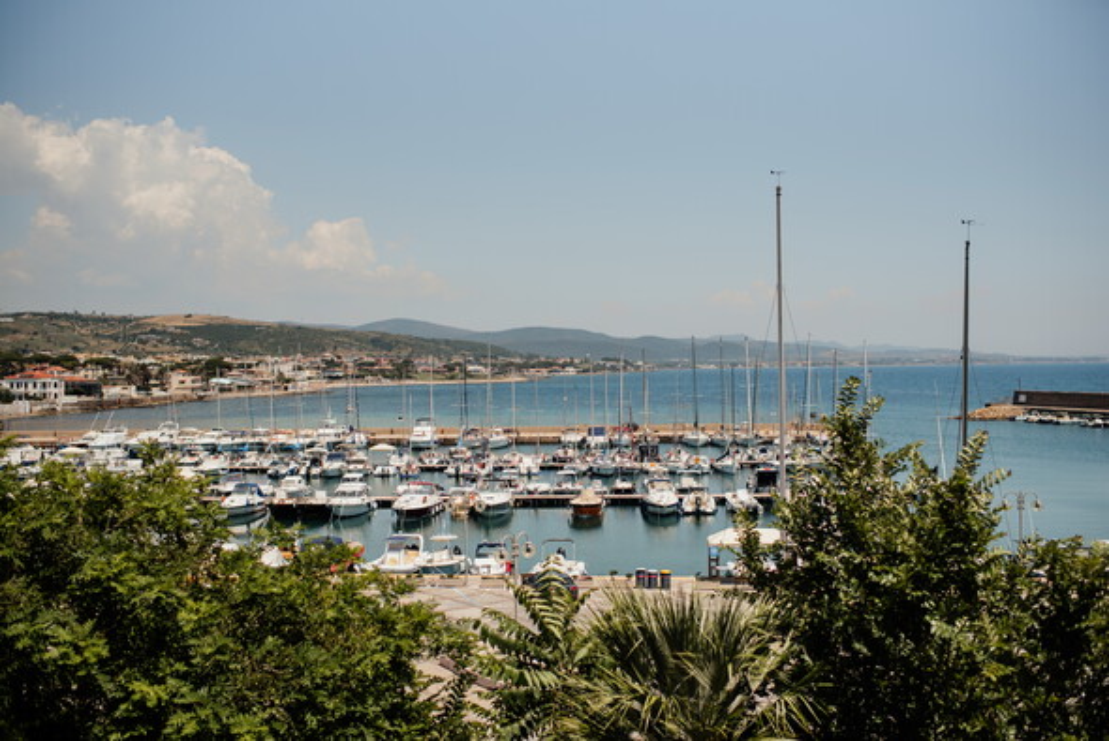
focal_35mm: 35
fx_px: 1079
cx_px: 554
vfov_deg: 37.9
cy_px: 370
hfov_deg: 54.4
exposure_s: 1/4000
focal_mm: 35
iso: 100
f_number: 2.8
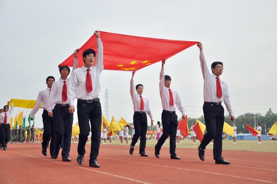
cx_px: 138
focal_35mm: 45
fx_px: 346
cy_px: 92
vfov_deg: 29.8
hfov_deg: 43.7
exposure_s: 1/640
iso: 200
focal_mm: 30
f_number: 5
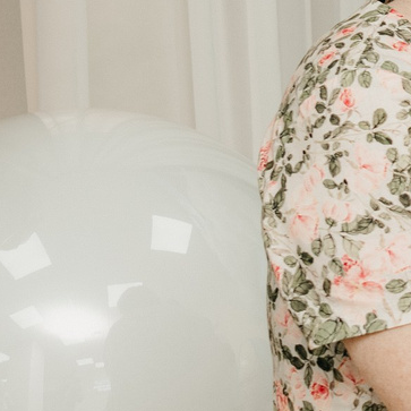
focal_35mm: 186
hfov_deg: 8.5
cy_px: 42
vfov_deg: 9.4
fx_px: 2499
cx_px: 1018
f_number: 4
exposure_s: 1/160
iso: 160
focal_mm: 31
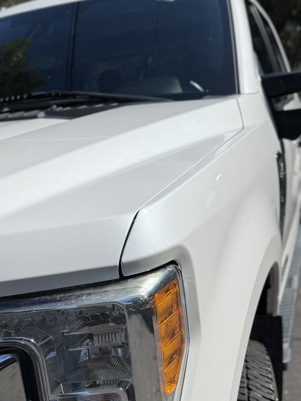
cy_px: 342
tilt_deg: -24.4
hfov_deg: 33.5
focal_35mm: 43
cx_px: 121
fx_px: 499
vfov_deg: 41.2
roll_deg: +2.2
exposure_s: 1/8130
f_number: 1.78
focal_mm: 6.76
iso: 80
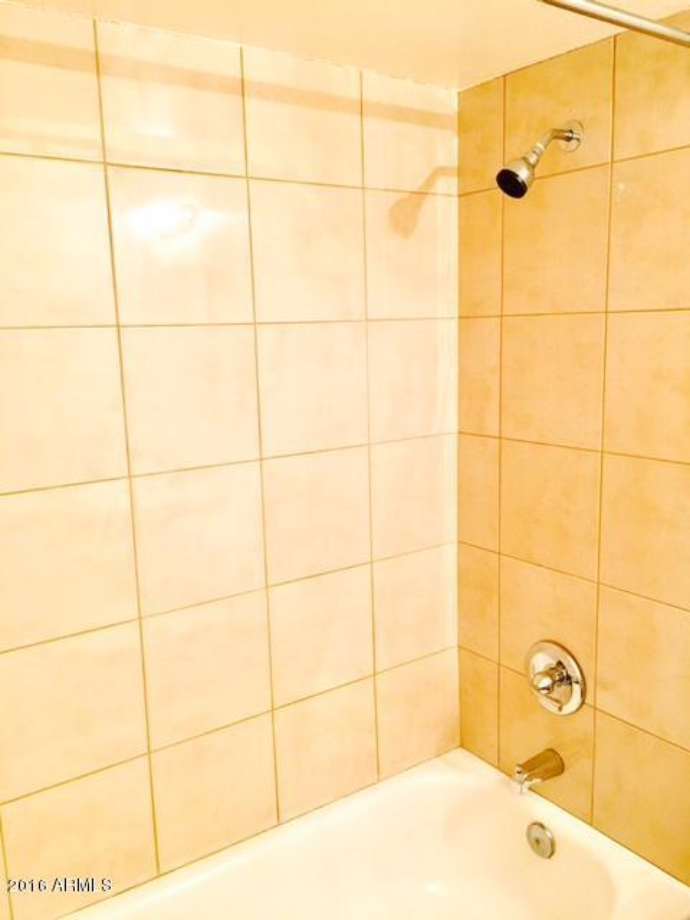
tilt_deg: -10.0
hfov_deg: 48.2
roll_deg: +1.8
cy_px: 460
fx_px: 771
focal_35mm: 29
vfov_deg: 61.7
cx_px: 345
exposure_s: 1/30
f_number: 2.2
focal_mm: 4.15
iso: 125
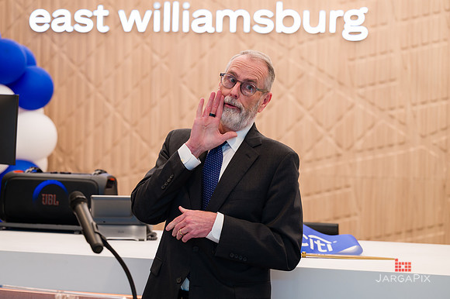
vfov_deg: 14.5
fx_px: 1178
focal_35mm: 94
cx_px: 225
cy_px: 142
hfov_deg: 21.6
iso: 400
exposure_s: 1/200
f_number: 3.2
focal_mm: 85
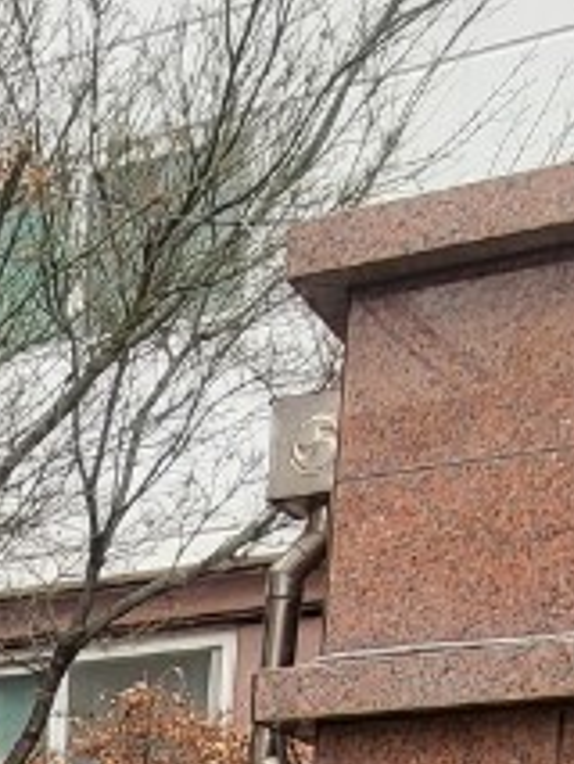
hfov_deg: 17.4
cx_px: -230
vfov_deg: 18.5
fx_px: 1723
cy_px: 1431
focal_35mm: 78
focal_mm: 1.74
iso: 32
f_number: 2.2
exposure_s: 1/133
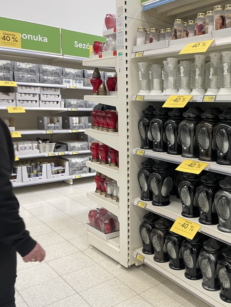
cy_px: 154
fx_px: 311
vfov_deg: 52.6
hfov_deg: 38.5
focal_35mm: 35
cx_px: 198
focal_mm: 4.2
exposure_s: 1/50
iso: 100
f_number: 1.6
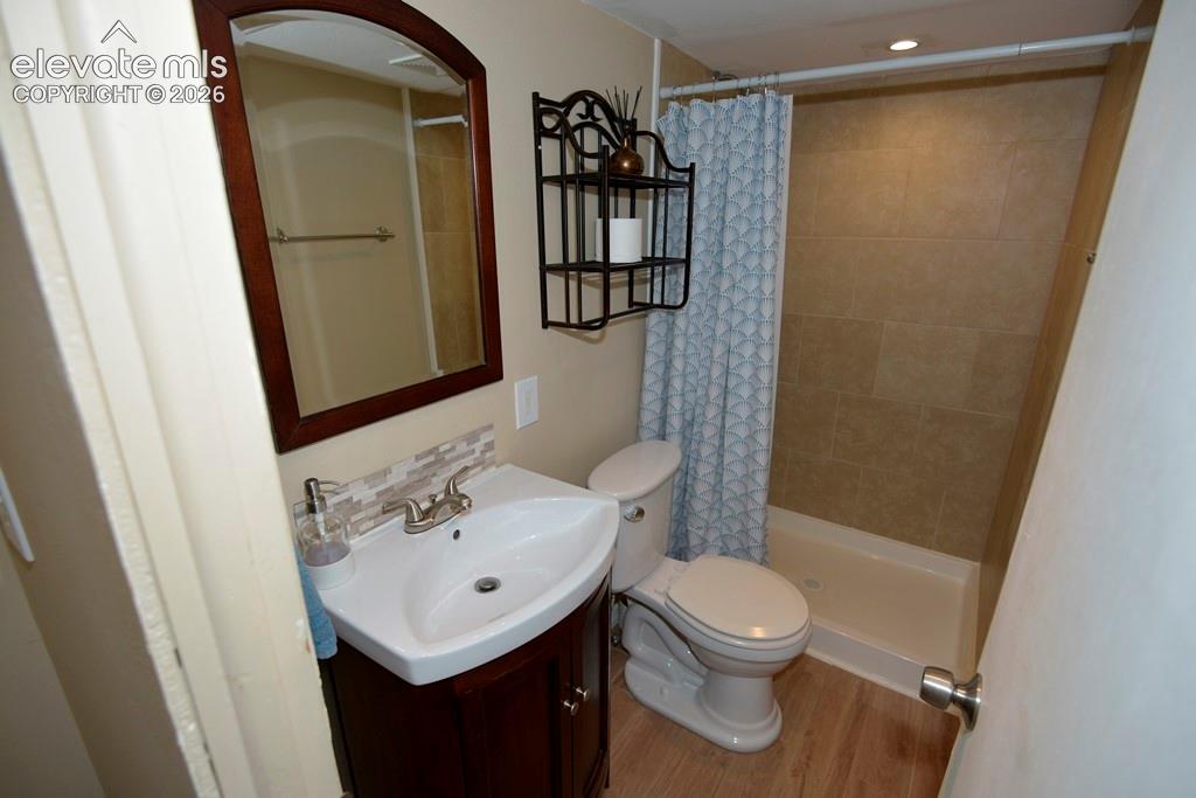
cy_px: 399
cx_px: 598
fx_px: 532
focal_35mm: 16
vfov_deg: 73.8
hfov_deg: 96.7
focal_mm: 16
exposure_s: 1/60
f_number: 4
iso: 100
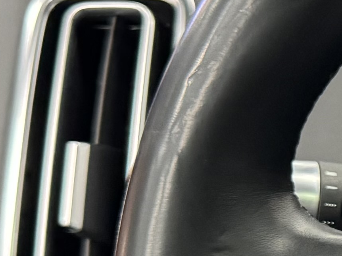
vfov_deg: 9.3
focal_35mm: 159
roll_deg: -1.0
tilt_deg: -23.5
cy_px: 264
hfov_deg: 10.9
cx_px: 753
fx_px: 1571
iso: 400
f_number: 1.78
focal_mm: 6.76
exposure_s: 1/50
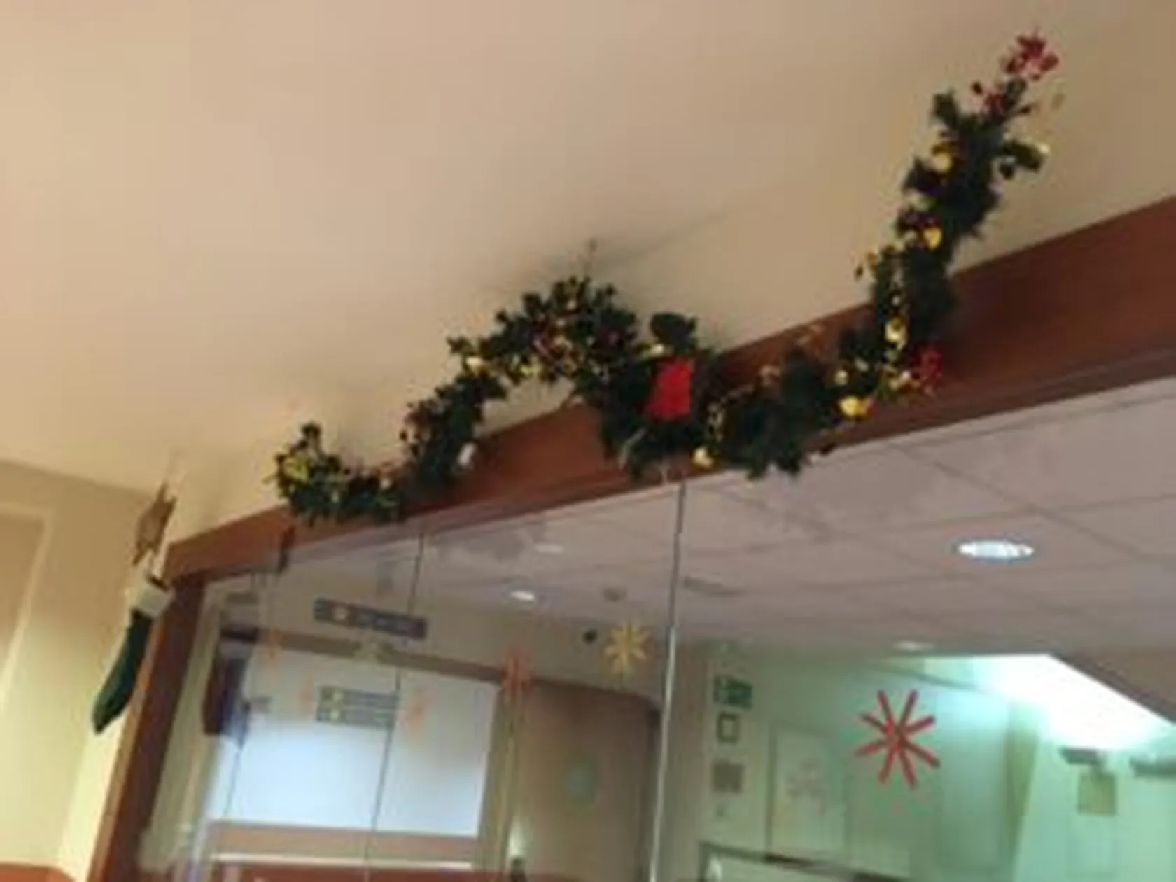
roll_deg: -5.2
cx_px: 588
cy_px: 441
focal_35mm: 29
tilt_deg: +18.1
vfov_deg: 48.2
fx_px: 985
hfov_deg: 61.7
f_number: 2.2
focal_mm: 4.15
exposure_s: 1/17
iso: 400
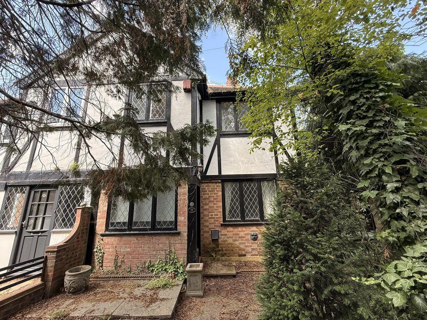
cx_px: 214
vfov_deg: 85.7
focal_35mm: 14
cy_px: 160
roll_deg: +1.3
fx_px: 173
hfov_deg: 102.1
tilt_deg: +16.1
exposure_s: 1/128
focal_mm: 2.22
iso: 64
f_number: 2.2
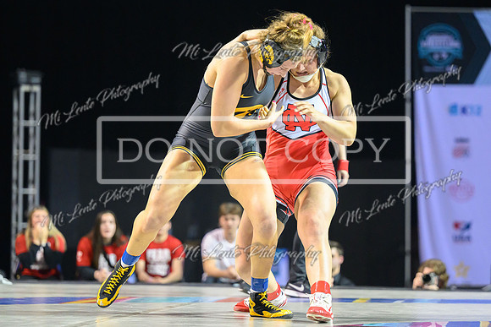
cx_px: 268
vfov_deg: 8.7
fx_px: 2152
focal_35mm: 158
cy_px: 145
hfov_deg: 13.0
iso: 5000
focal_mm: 125
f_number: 2.8
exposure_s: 1/800
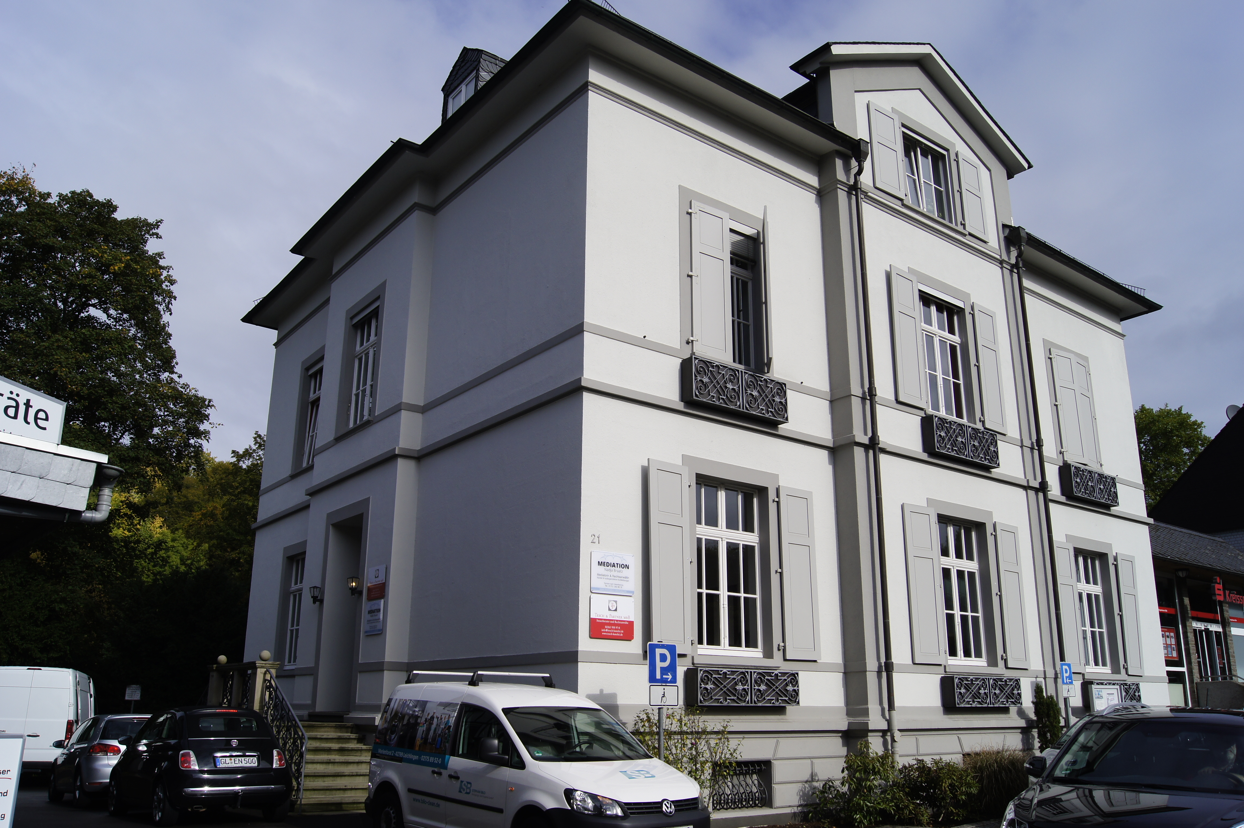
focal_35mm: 39
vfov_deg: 34.2
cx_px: 622
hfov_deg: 49.6
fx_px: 1347
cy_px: 414
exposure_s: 1/250
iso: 100
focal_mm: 26
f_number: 13
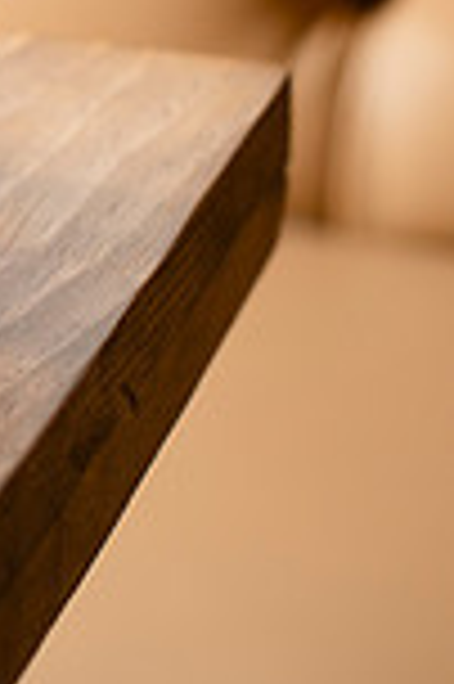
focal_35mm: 148
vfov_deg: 13.4
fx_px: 2806
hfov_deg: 9.0
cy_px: -189
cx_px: -211
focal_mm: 50
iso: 200
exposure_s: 1/200
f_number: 3.2
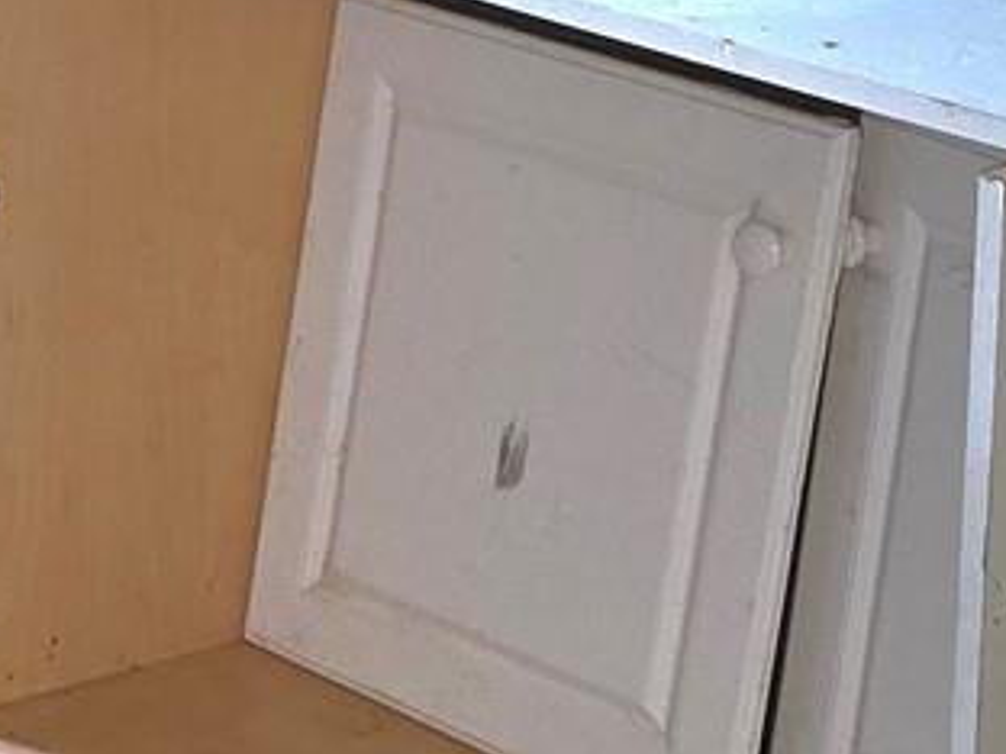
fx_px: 4388
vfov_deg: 9.7
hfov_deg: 12.1
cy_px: -68
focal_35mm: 151
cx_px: -761
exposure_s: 1/24
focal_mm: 6.5
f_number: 1.4
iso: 80
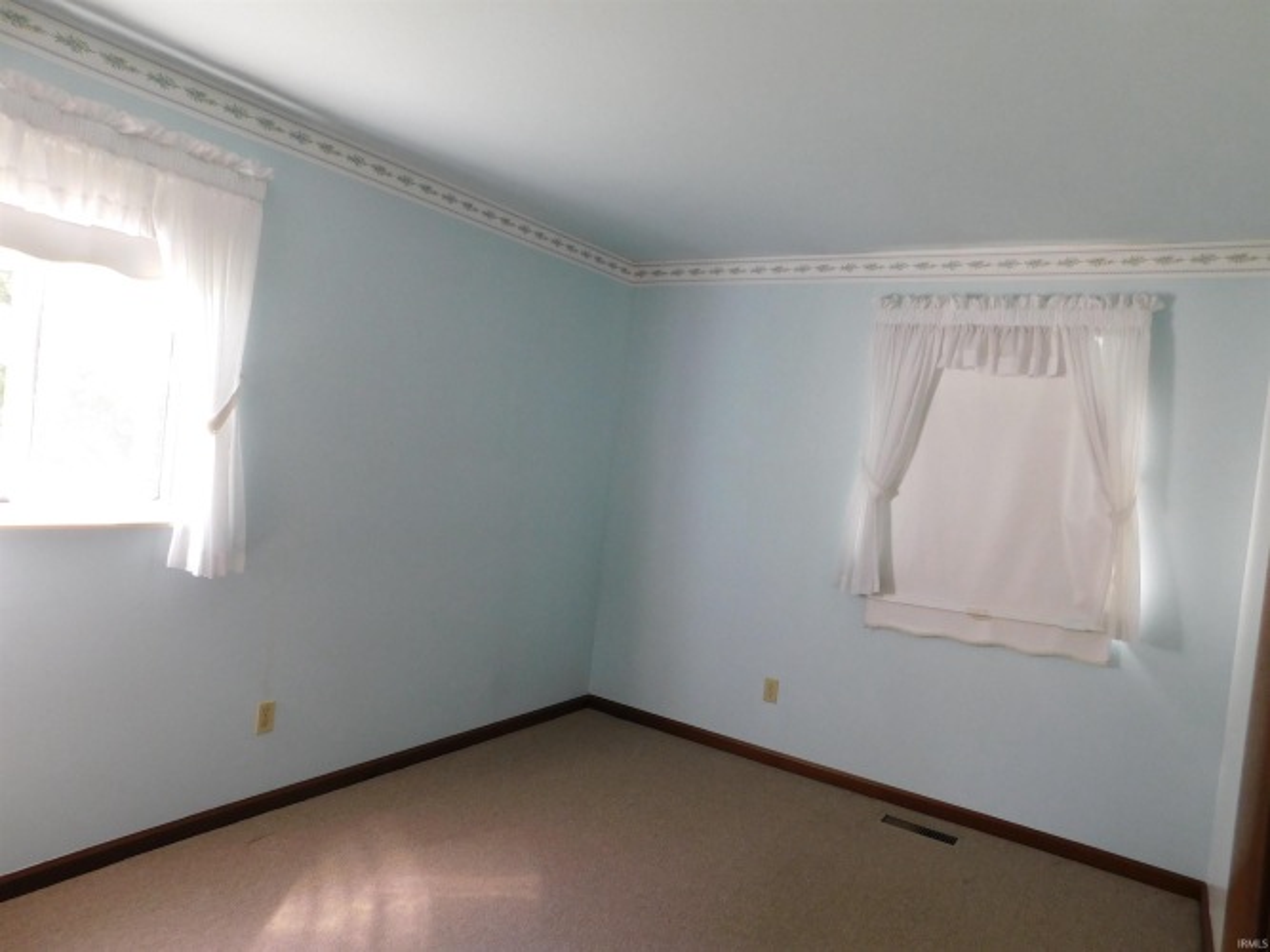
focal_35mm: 23
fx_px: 844
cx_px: 635
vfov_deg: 58.9
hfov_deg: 73.9
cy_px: 476
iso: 160
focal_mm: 4
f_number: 3
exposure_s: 1/30
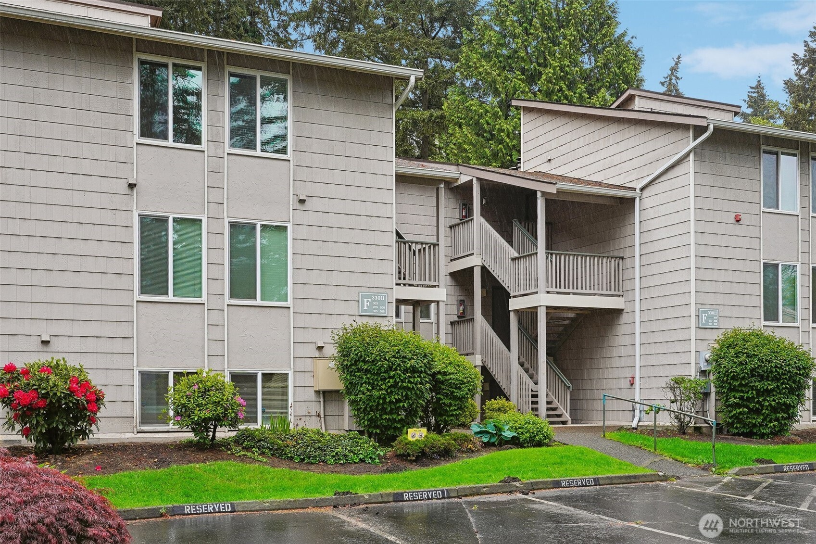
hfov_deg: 46.4
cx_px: 408
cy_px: 272
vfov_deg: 31.9
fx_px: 952
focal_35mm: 42
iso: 400
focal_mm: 28
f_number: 8
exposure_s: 1/60
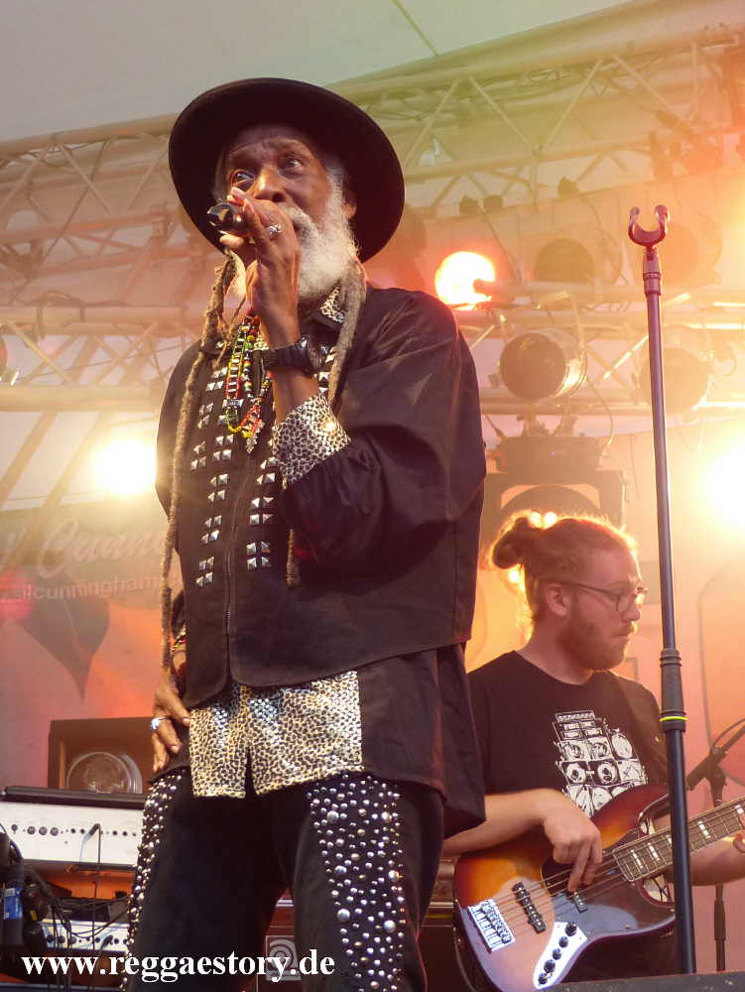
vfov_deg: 28.2
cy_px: 496
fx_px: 1978
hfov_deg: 21.3
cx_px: 372
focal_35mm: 69
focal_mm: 12.5
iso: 250
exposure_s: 1/60
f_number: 2.8
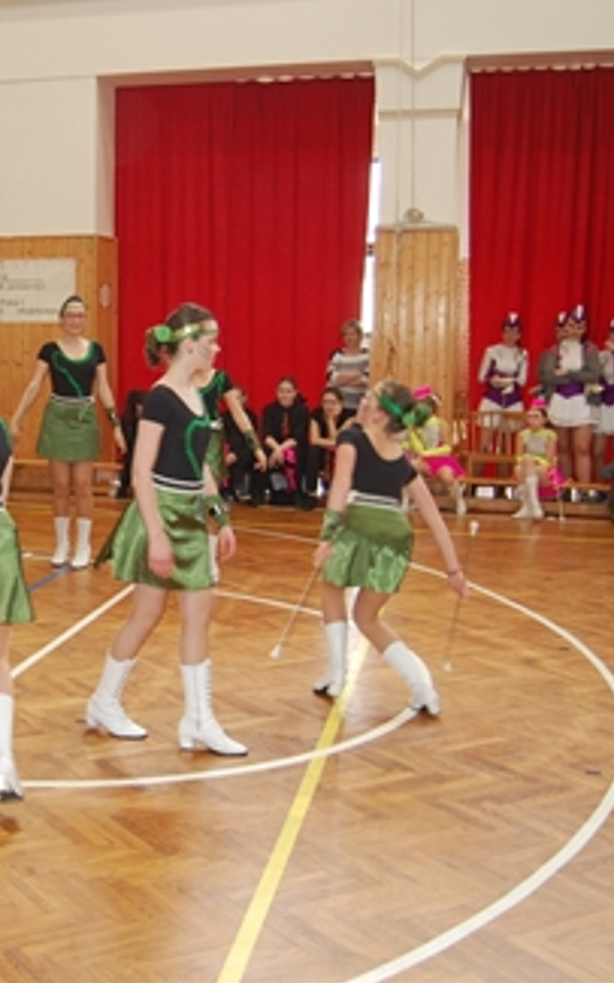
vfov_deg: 42.7
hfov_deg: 26.1
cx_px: 6
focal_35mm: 47
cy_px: 484
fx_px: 1259
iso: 400
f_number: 3.8
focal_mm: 20
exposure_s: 1/60
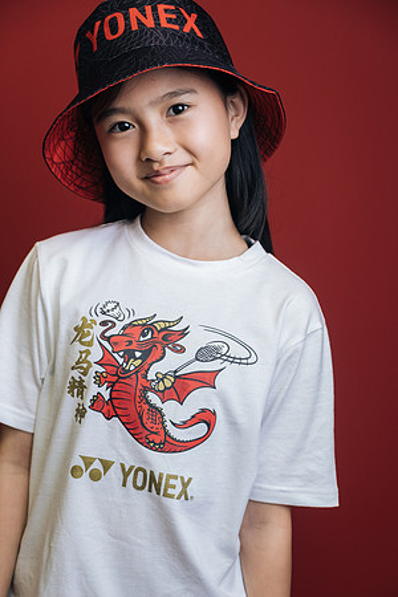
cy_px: 298
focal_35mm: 68
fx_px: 1128
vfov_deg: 29.7
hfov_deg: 20.0
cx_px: 199
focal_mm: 45.5
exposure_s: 1/125
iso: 800
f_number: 3.2
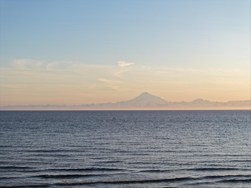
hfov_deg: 27.8
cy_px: 94
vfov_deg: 21.0
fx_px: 508
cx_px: 126
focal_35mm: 70
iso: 100
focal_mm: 19.35
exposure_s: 1/320
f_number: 2.8
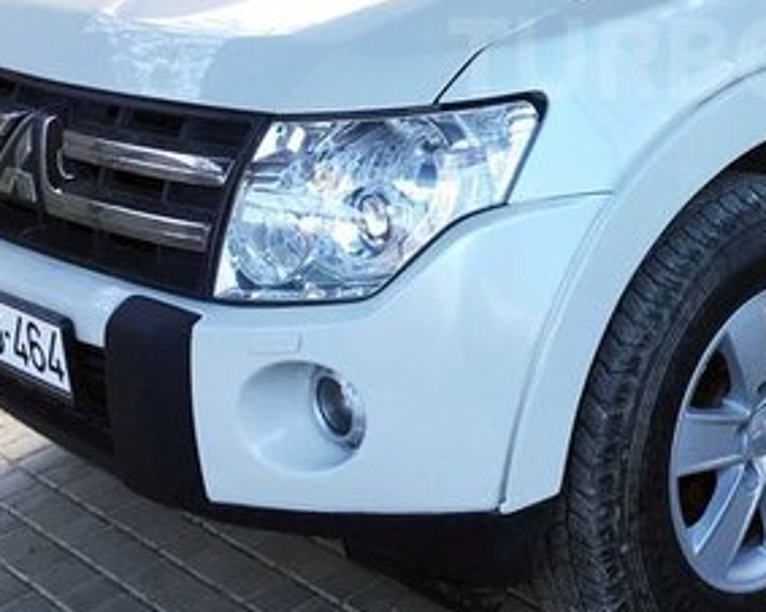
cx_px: 725
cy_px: 58
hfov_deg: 27.4
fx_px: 1495
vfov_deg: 22.5
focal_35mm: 66
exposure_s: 1/50
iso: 25
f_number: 2.2
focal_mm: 4.15
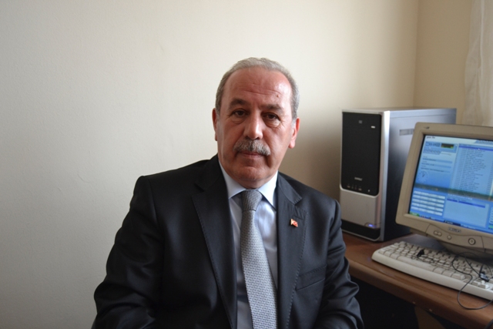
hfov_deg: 55.1
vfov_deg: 38.4
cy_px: 164
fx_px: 473
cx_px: 246
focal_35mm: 34
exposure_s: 1/60
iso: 640
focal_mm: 23
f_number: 3.8
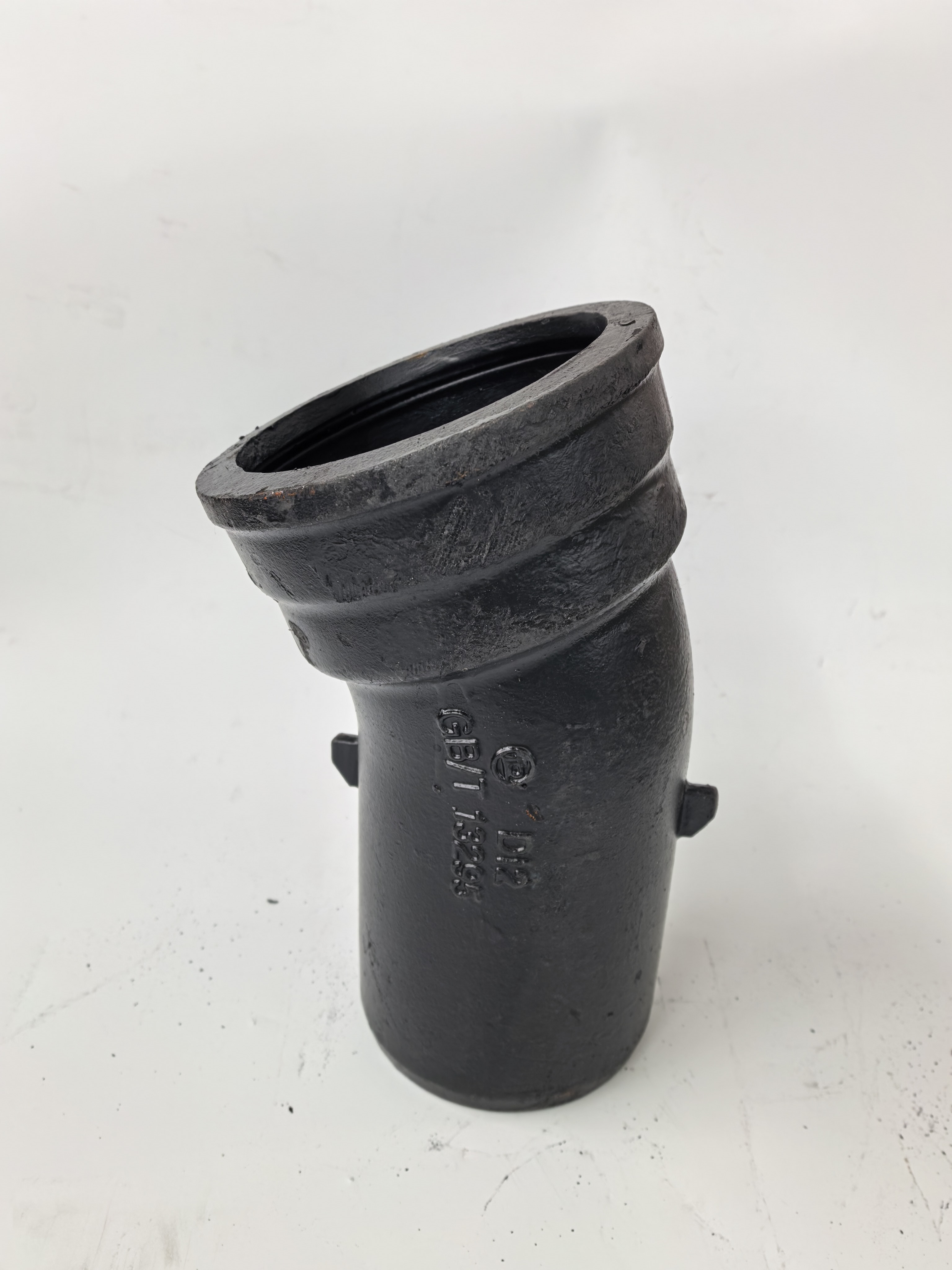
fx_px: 1100
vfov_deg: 60.0
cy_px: 635
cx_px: 476
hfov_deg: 46.8
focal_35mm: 30
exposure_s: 1/100
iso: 100
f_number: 2
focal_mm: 8.5
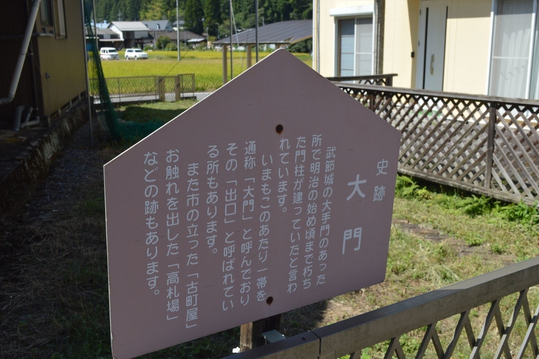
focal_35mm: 39
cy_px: 180
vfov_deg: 34.2
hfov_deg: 49.6
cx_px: 270
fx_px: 583
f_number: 10
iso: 400
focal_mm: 26
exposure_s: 1/400
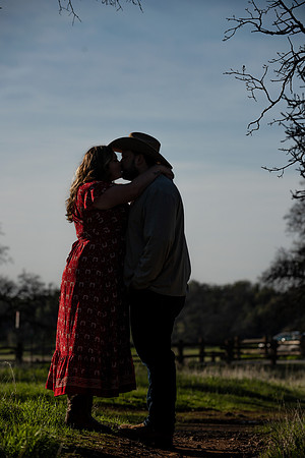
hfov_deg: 10.5
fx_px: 1652
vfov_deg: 15.8
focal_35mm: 130
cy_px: 229
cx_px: 152
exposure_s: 1/2000
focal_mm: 130
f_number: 4.5
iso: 50
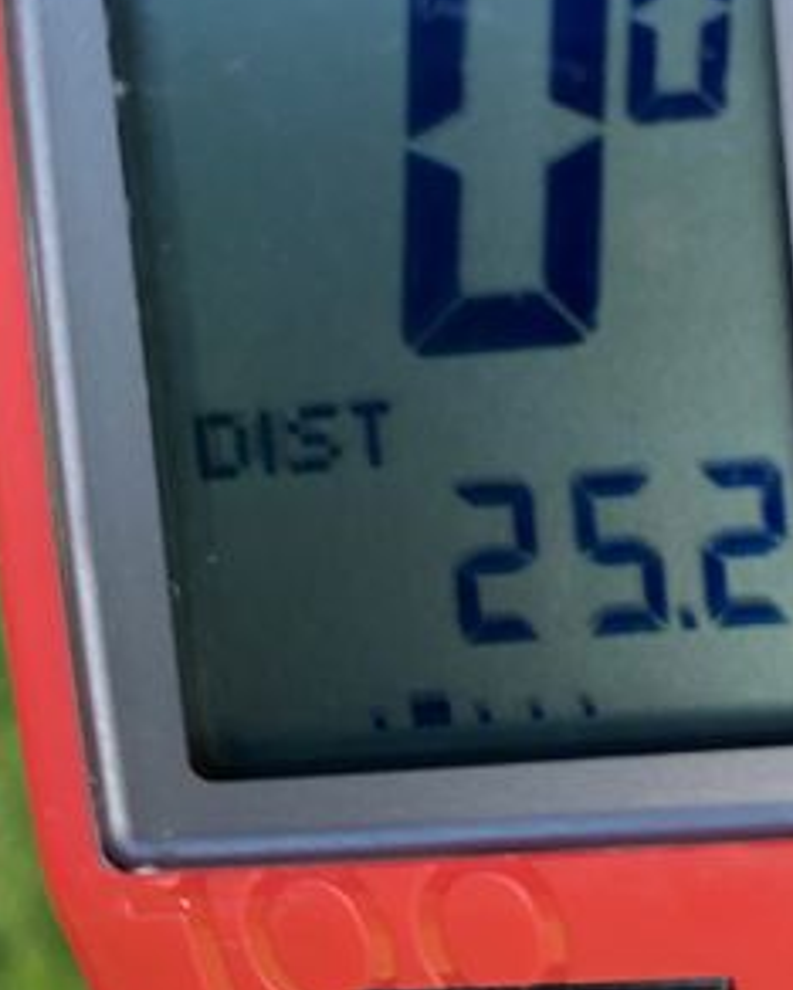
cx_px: 625
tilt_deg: -64.6
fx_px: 1641
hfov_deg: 26.7
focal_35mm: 56
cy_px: 322
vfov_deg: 33.2
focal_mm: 4.25
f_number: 1.8
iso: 200
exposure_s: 1/60
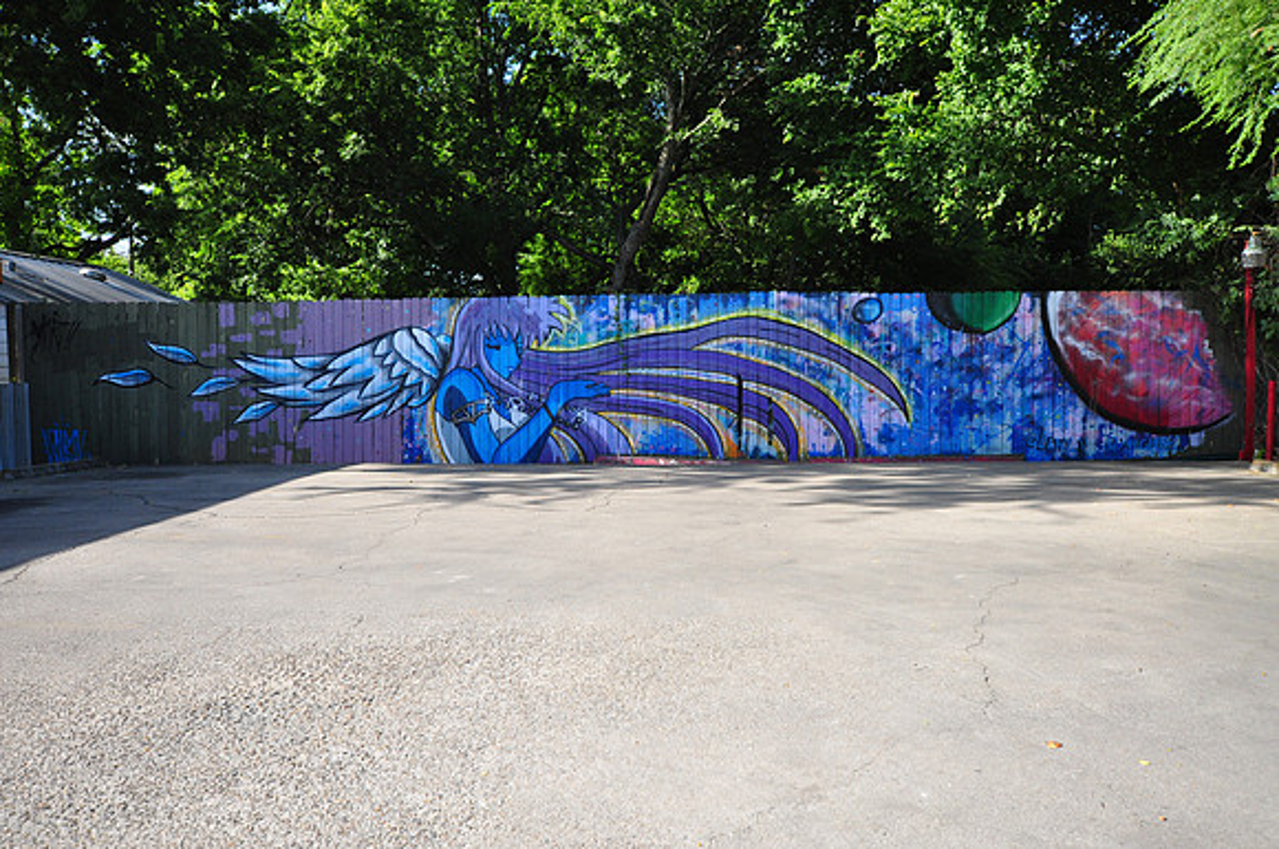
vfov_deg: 43.5
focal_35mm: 30
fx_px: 1064
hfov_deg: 62.0
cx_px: 640
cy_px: 424
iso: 400
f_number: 5
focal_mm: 20
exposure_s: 1/800
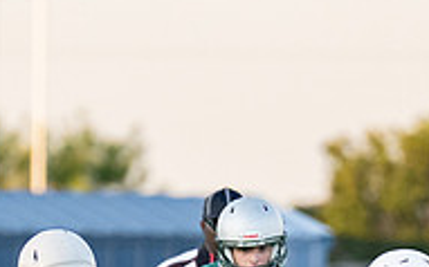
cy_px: 455
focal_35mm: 1417
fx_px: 16552
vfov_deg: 0.9
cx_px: 171
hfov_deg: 1.5
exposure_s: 1/2500
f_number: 2.8
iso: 1000
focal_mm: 200
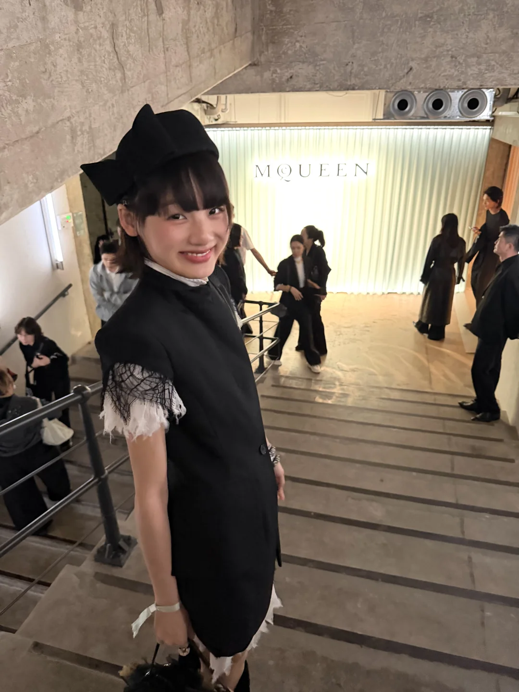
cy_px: 346
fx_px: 480
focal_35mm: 24
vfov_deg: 71.6
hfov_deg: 56.8
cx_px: 260
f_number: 1.78
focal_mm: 6.76
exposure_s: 1/30
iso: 1000
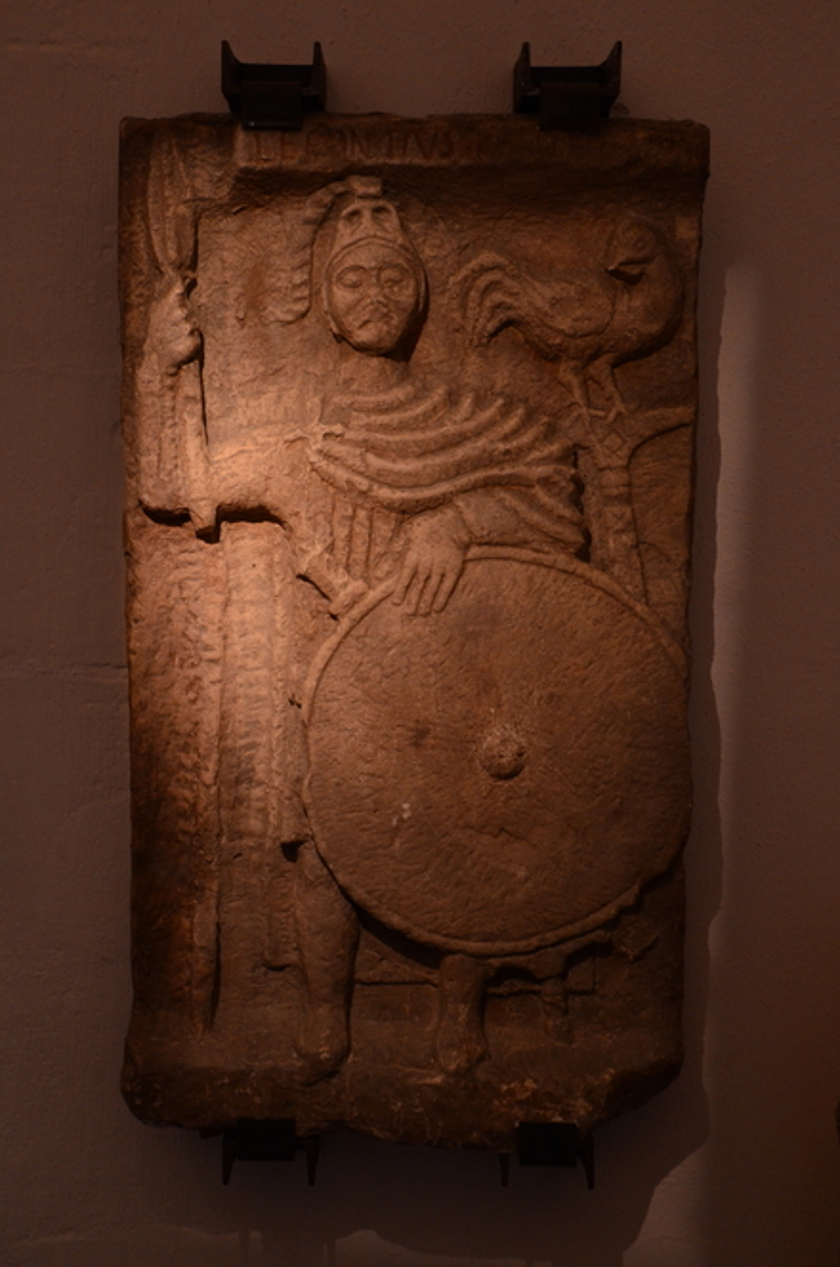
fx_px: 2003
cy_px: 634
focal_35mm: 57
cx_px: 420
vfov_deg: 35.1
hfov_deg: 23.7
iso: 1250
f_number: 4.8
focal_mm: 38
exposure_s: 1/100
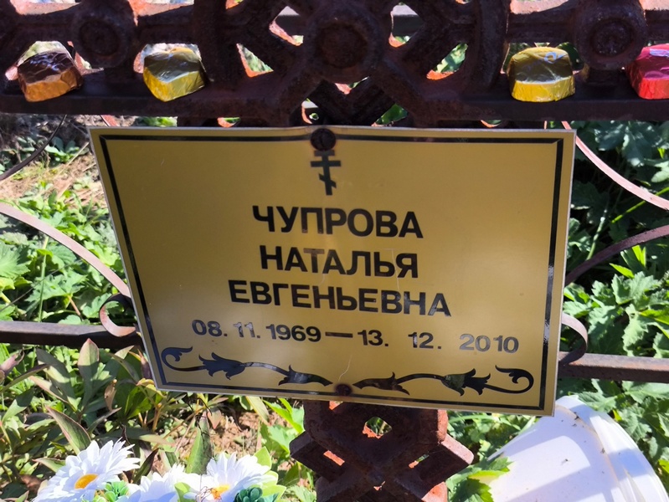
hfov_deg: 38.2
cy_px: 251
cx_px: 334
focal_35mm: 50
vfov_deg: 29.1
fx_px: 967
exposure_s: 1/662
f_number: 1.7
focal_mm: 4.71
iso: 50
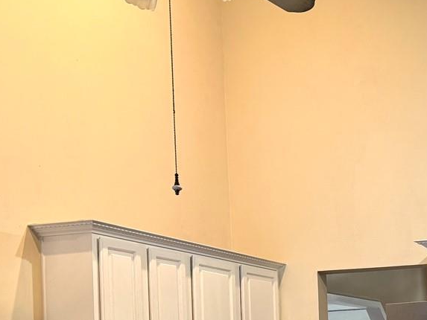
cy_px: 379
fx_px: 827
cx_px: 485
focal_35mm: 67
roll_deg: +1.7
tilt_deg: -1.2
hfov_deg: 26.4
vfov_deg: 20.6
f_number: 1.78
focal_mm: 6.76
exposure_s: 1/60
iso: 160
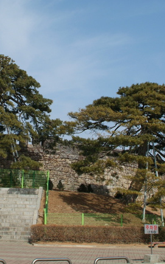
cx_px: 70
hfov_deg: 18.8
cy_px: 123
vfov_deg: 29.8
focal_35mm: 69
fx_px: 497
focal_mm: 28
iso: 400
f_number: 11
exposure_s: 1/500
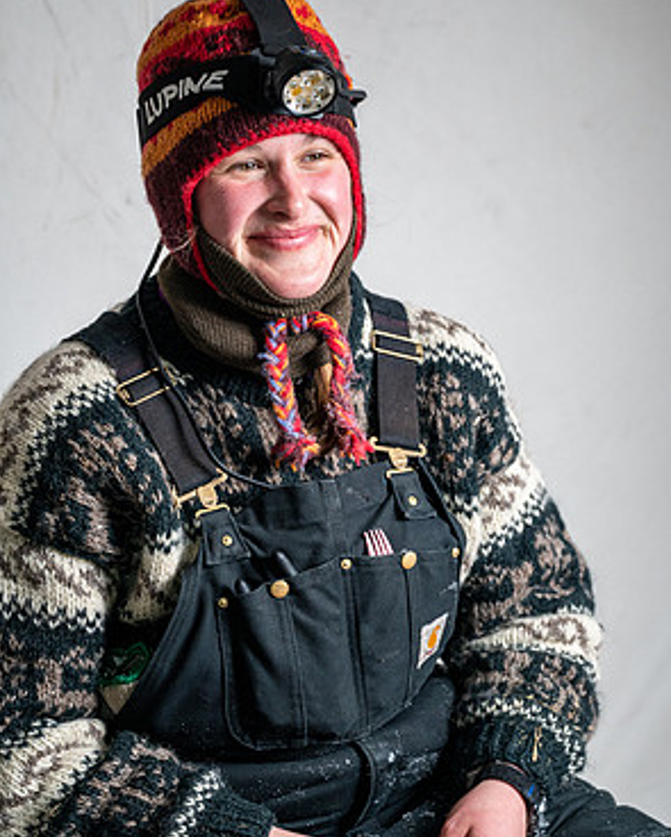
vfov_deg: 26.7
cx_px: 336
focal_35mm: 71
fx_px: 1760
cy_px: 405
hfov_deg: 21.6
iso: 2000
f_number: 4
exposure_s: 1/200
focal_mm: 62
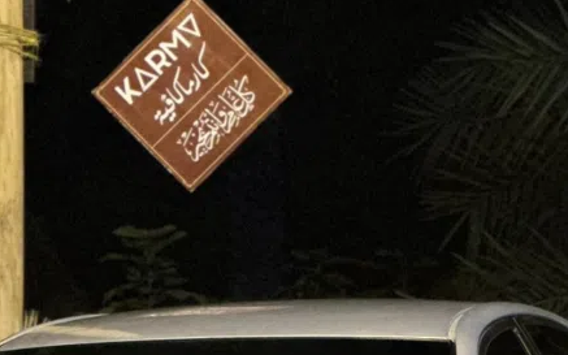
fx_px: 3947
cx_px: 237
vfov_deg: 5.1
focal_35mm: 255
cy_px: 408
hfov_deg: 8.2
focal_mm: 9
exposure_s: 1/25
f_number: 2.8
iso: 400
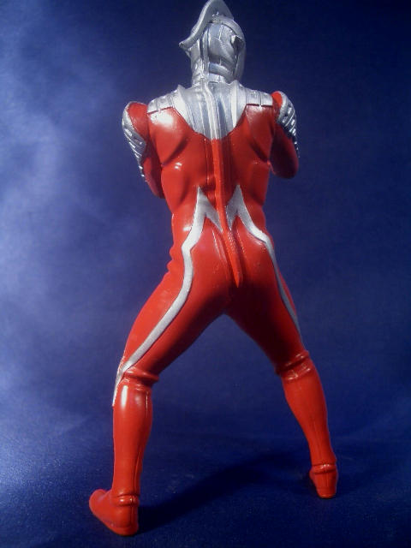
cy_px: 274
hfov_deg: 40.7
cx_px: 206
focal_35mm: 35
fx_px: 554
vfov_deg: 52.6
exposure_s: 1/30
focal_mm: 5.8
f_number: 2.6
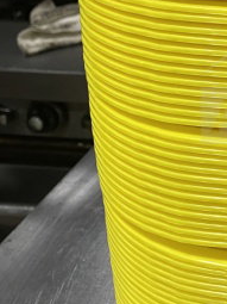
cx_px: 334
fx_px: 726
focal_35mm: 83
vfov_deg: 23.1
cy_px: 49
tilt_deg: -19.6
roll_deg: +0.3
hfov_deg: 16.3
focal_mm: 4.25
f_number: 1.8
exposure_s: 1/76
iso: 125
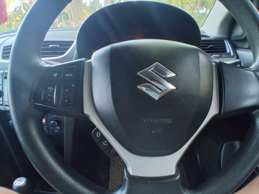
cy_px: 97
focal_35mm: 17
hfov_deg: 91.0
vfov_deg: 74.7
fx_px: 127
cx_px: 130
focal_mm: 1.4
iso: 500
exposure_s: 1/33
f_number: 2.2
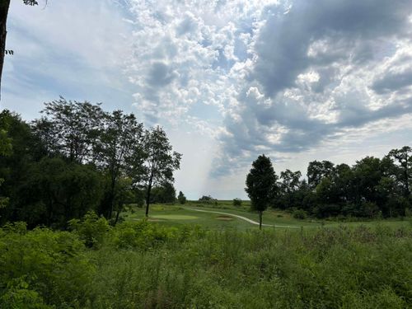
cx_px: 206
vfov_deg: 53.1
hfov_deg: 67.3
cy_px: 154
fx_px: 309
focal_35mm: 26
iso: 50
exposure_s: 1/7194
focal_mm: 5.96
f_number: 1.6
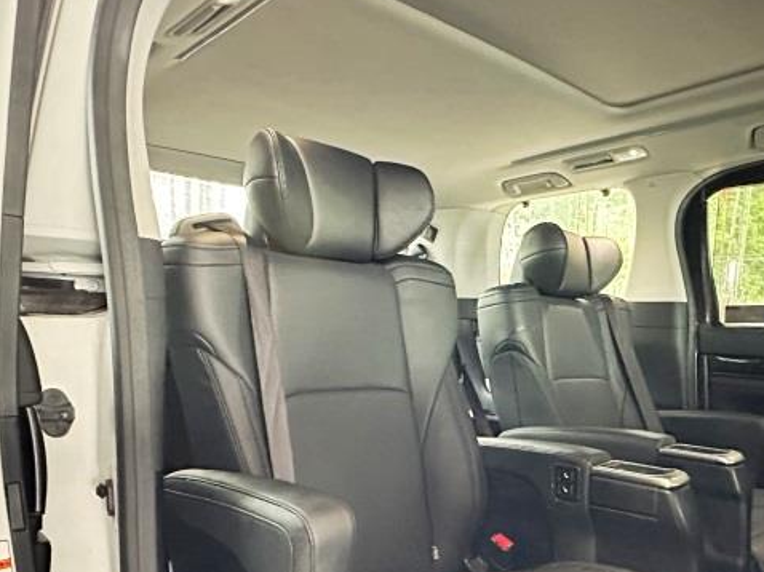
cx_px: 508
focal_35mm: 30
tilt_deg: -12.0
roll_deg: -0.9
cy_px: 468
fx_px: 662
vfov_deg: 44.2
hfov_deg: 58.7
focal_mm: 2.22
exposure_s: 1/30
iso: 2500
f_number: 2.2
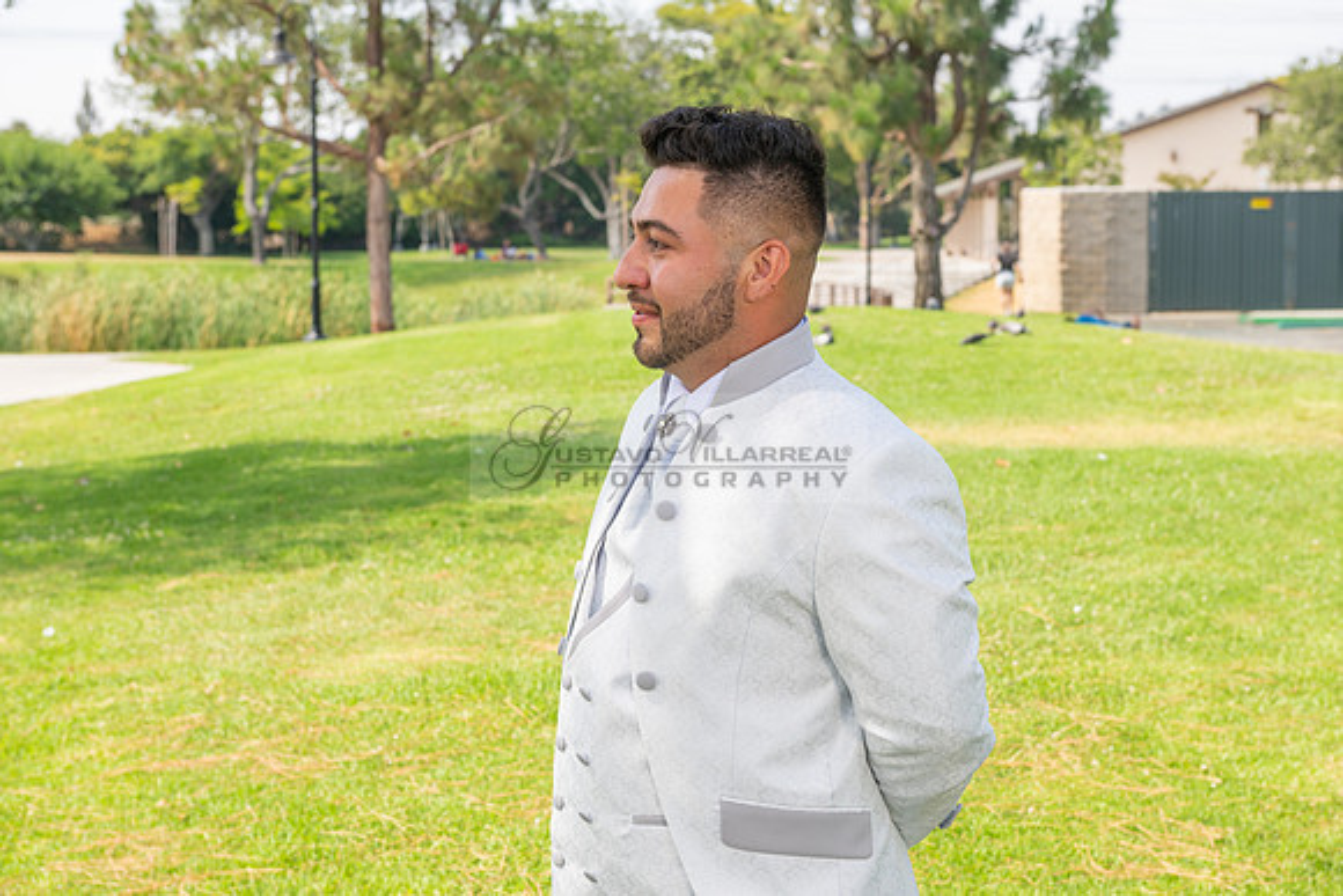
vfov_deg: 19.5
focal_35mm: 70
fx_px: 2612
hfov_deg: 28.8
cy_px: 448
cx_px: 672
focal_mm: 70
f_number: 8
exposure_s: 1/200
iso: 200
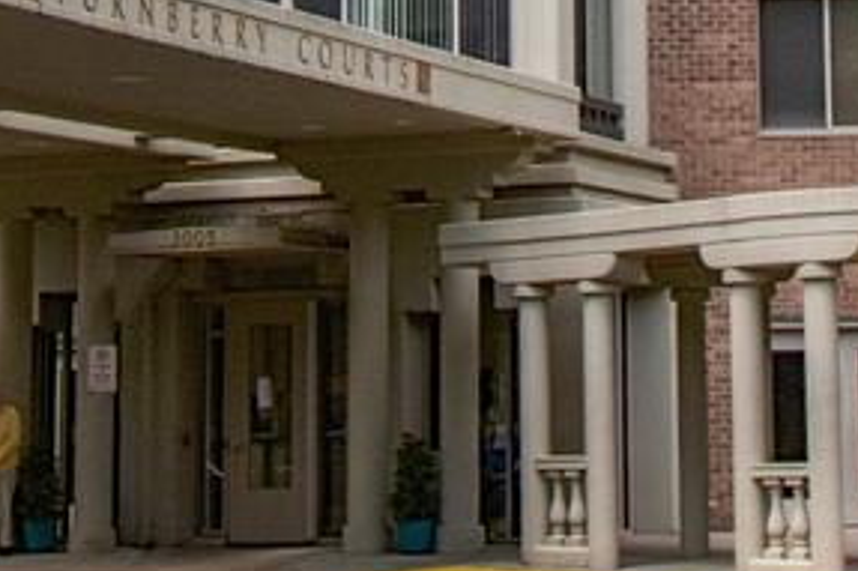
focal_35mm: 107
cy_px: -650
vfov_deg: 11.3
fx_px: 2549
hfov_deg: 19.0
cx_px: 230
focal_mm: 10
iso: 200
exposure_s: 1/400
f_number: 10
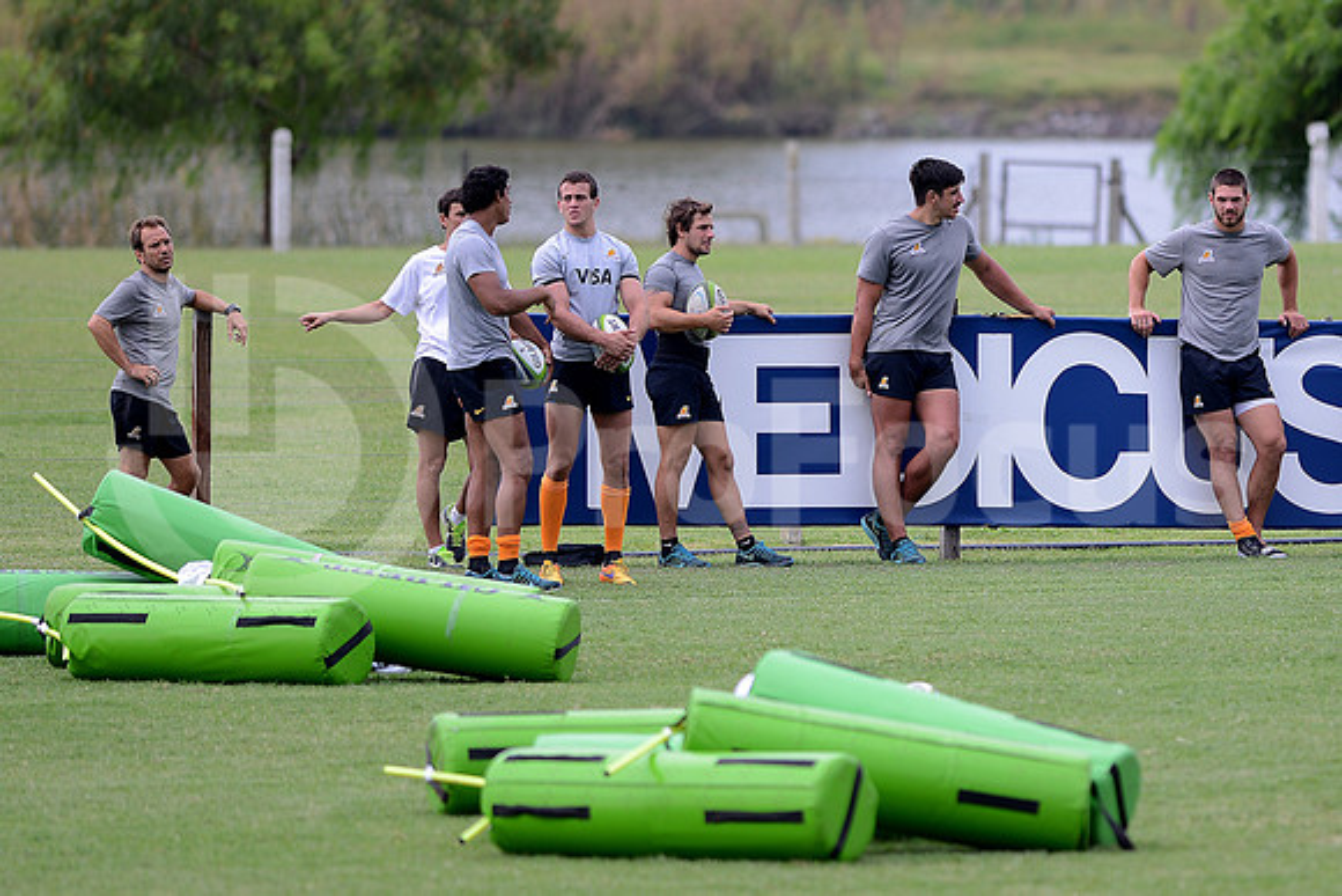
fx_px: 11185
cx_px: 671
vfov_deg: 4.6
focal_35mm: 300
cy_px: 448
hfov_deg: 6.9
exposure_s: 1/1000
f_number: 2.8
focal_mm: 300
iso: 200
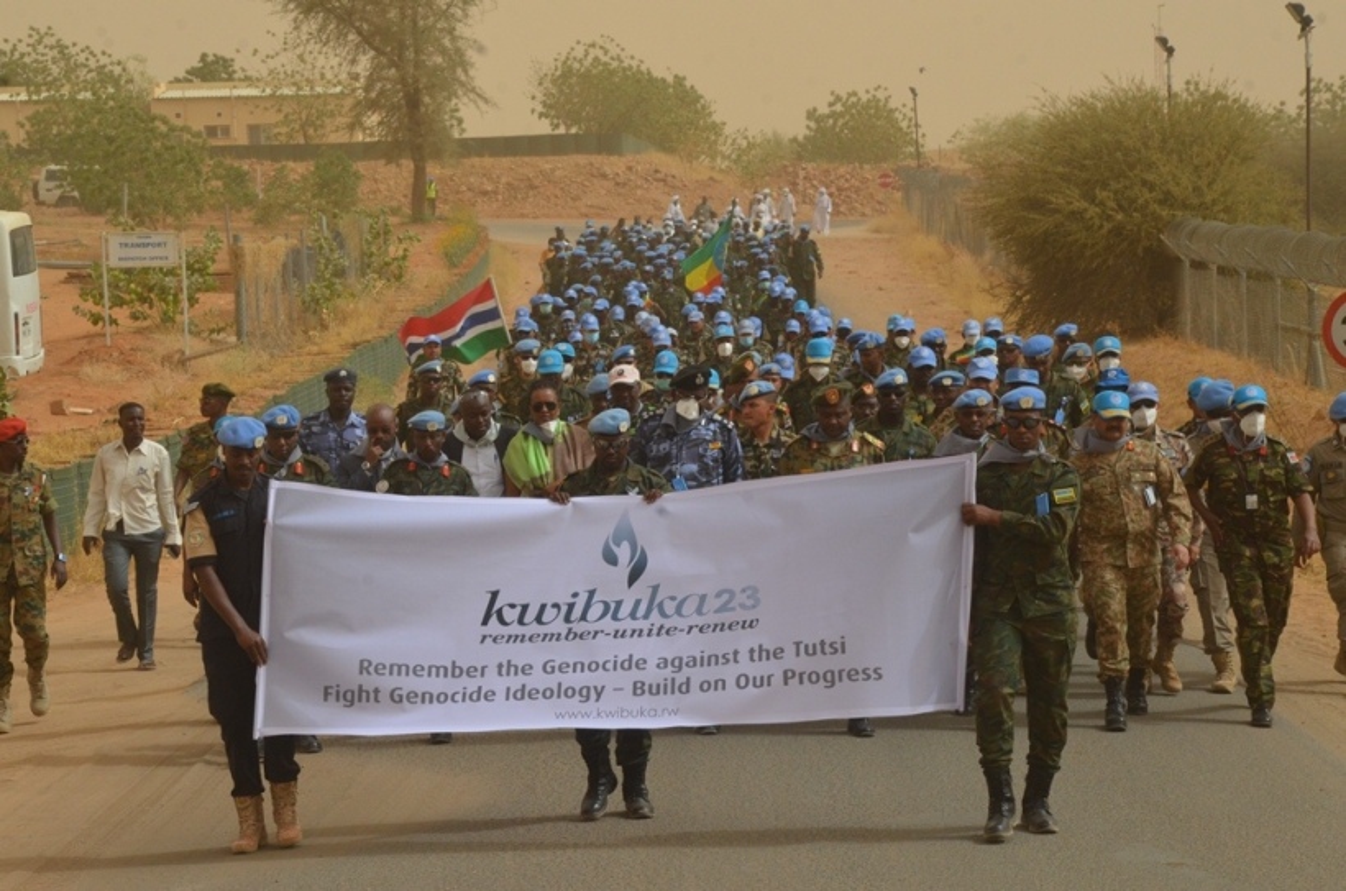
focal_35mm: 60
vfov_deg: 22.5
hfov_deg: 33.5
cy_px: 446
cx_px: 673
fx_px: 2239
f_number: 13
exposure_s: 1/640
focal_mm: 40
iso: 560
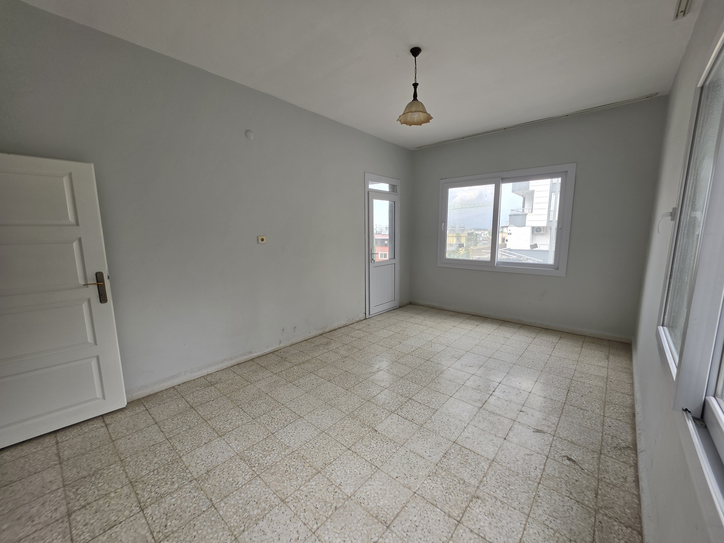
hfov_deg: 106.2
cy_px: 272
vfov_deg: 89.9
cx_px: 362
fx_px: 272
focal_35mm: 13
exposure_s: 1/100
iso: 16
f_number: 1.9
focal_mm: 2.2
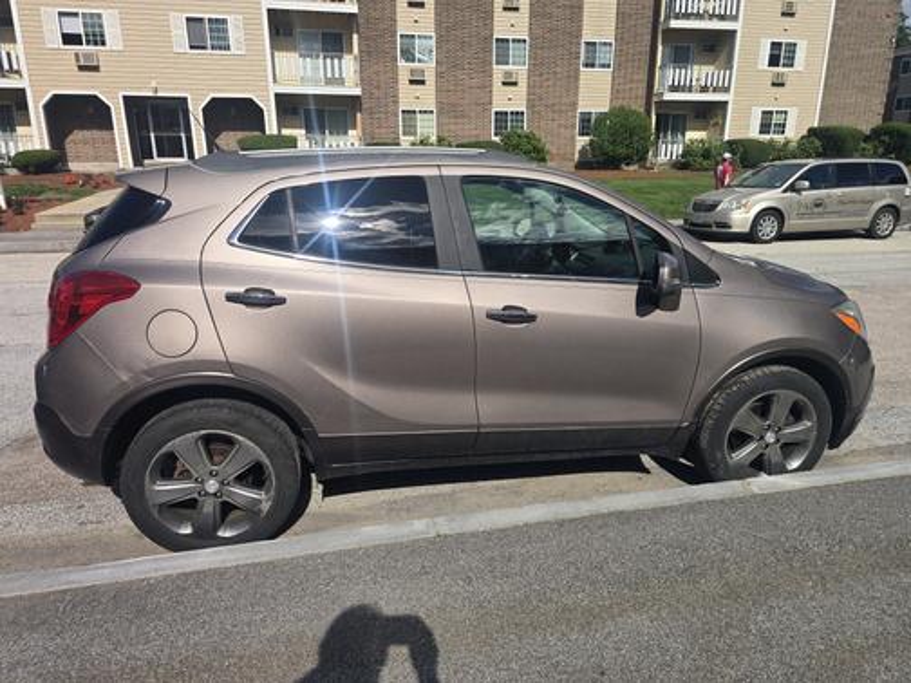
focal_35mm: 23
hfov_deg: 73.9
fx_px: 605
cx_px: 456
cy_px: 342
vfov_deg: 58.9
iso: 12
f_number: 1.7
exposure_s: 1/1170
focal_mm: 6.3
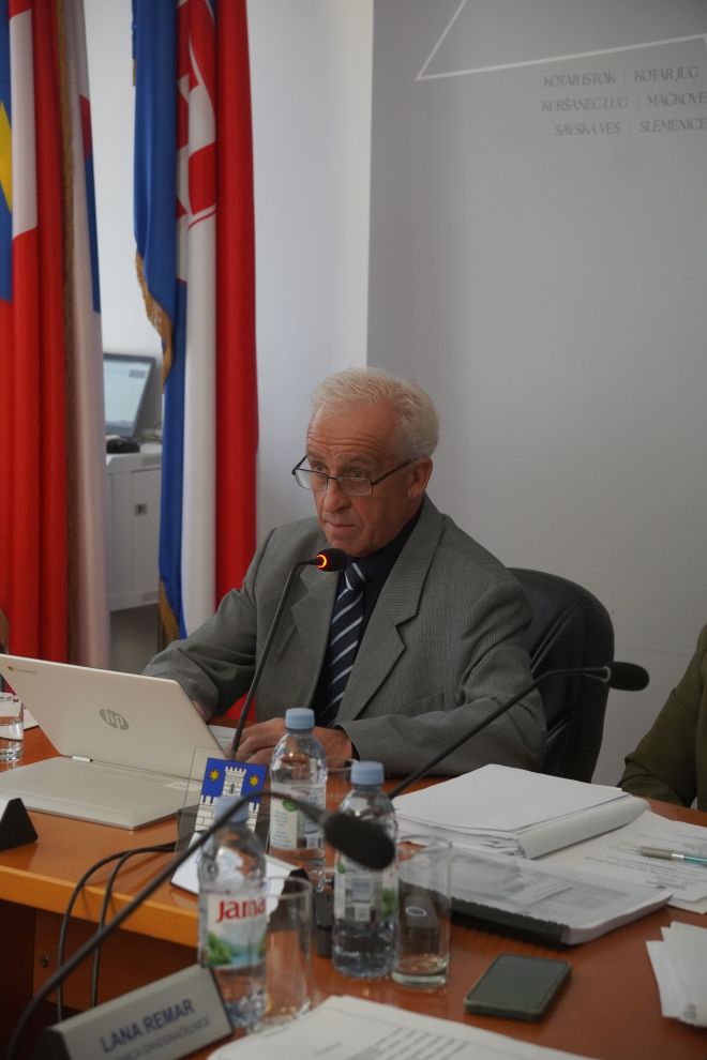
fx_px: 2209
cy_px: 530
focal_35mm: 75
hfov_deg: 18.2
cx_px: 354
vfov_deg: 27.0
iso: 2000
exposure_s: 1/200
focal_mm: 50
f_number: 4
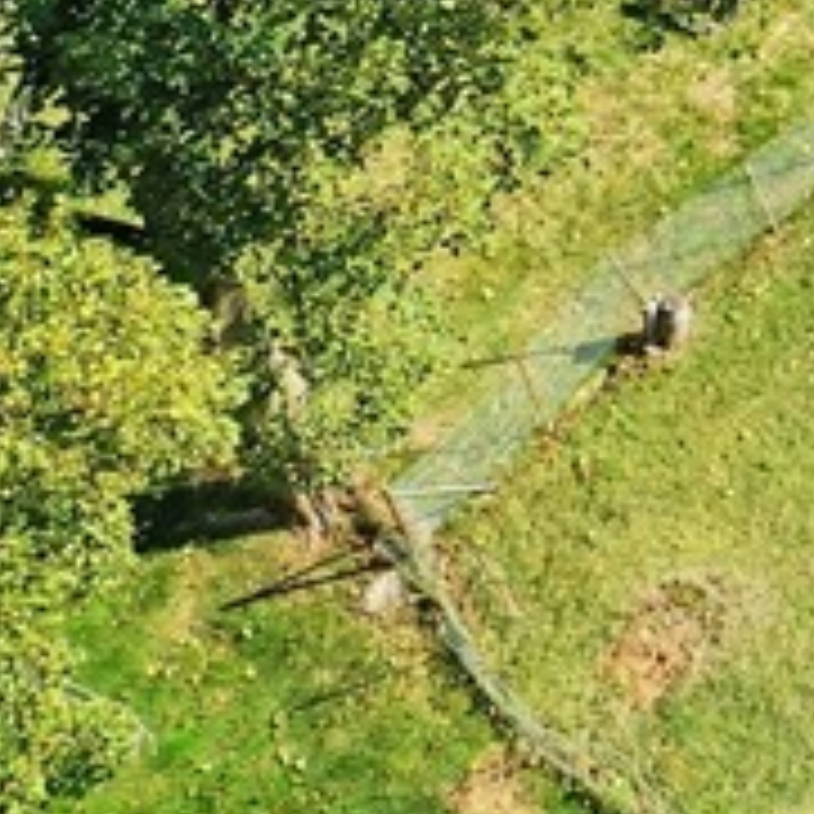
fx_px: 3804
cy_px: -553
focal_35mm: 143
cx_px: 1938
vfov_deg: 11.5
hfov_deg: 10.5
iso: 100
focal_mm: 10.26
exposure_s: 1/240
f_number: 5
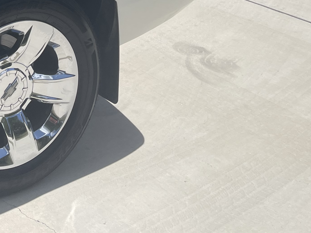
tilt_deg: -10.8
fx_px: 656
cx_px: -63
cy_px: -103
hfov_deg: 24.2
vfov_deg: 18.2
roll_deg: +2.0
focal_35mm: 73
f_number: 1.6
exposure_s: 1/6250
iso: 32
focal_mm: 5.1
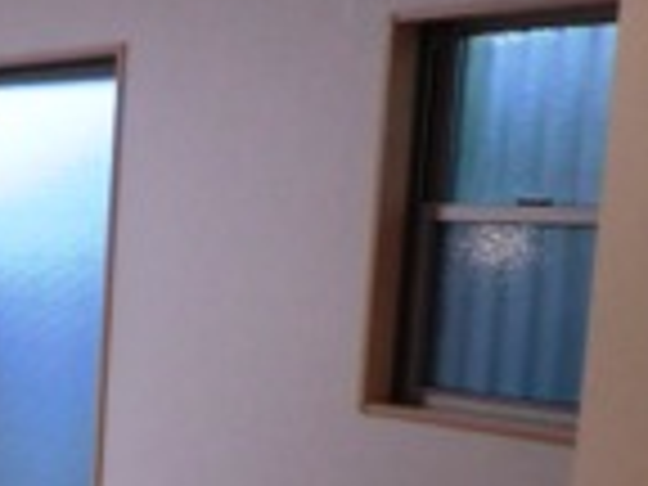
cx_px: -320
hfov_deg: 20.6
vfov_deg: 18.0
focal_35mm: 81
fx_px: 1516
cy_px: 414
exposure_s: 1/60
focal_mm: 4.7
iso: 125
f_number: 2.8
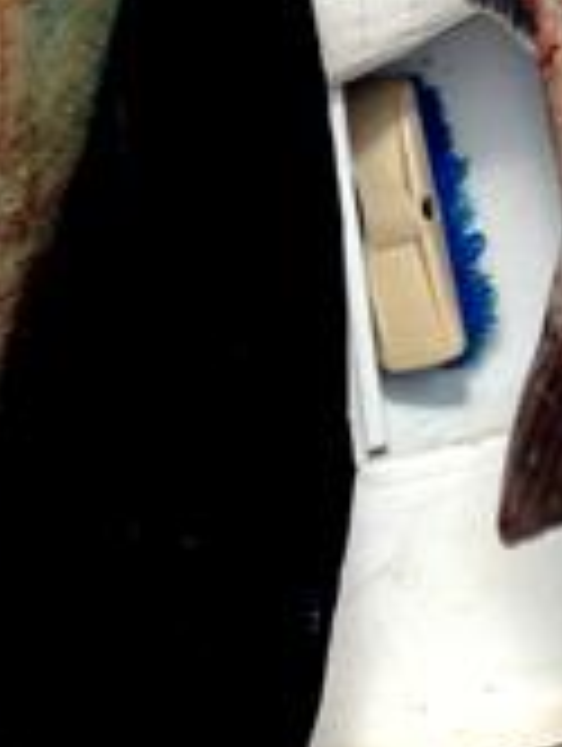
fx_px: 3088
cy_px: -603
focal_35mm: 143
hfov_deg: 10.3
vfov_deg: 12.6
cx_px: 562
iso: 50
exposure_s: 1/1290
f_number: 2.4
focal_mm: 4.13
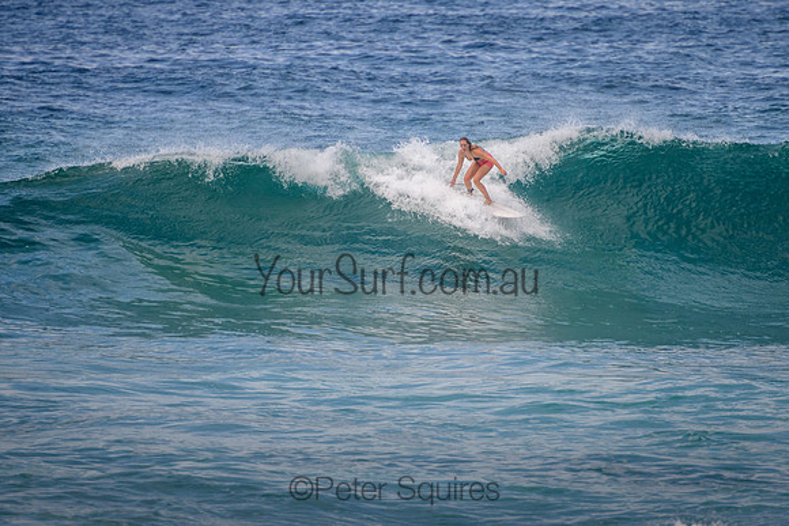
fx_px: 12042
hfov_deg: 3.8
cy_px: 192
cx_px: 485
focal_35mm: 549
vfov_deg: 2.5
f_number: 5.6
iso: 450
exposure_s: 1/2000
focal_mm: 400
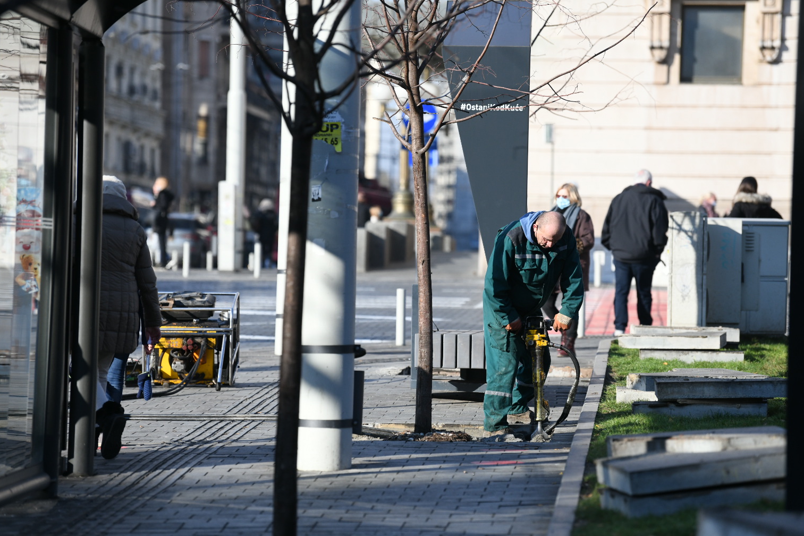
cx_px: 400
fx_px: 4065
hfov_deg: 11.3
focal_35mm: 182
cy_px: 286
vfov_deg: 7.5
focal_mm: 170
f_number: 3.5
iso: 800
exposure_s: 1/8000
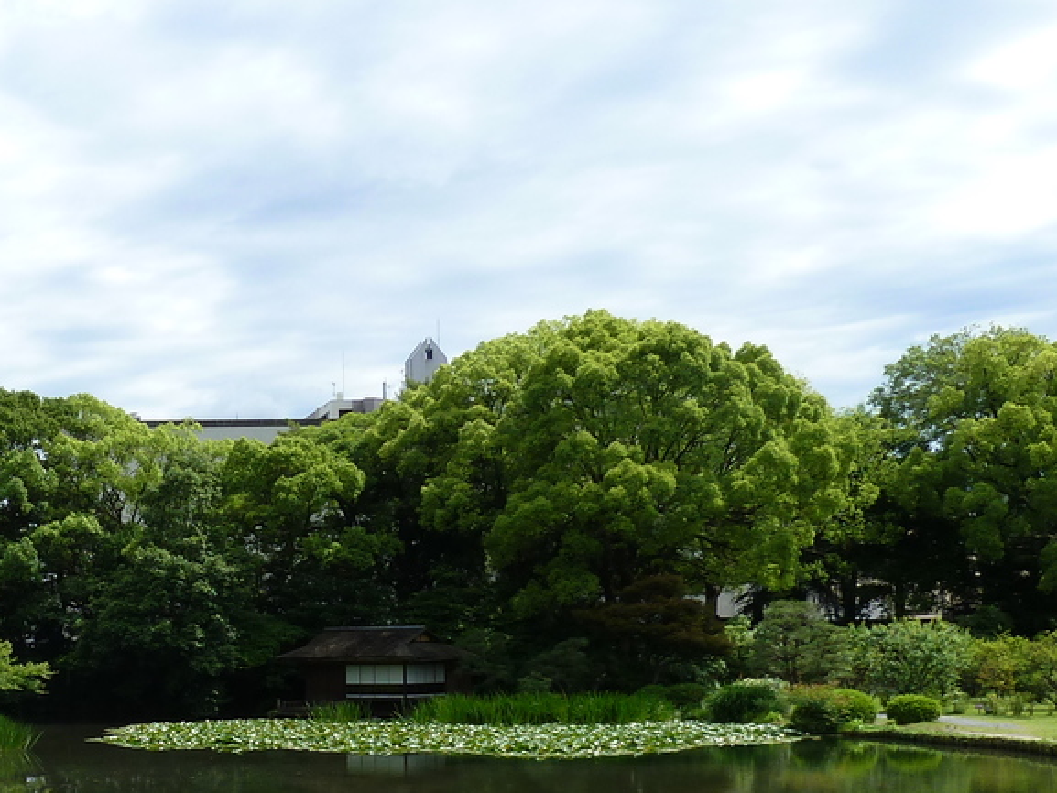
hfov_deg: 34.2
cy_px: 701
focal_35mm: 52
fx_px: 1588
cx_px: 51
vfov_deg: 27.1
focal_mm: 4.1
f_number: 4
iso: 80
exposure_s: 1/500
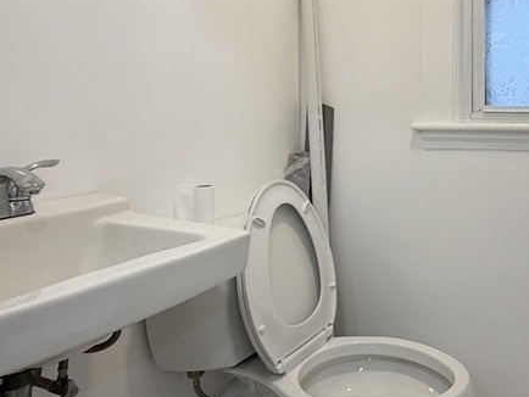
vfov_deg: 42.0
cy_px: 111
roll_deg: -0.6
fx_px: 505
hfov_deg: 50.2
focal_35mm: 33
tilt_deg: -0.7
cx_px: 458
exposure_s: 1/120
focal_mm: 2.22
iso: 160
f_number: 2.2
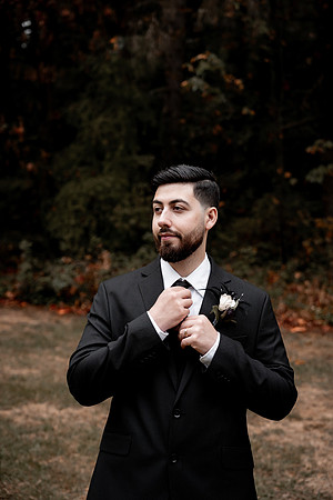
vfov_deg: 44.5
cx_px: 166
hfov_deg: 30.5
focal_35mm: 44
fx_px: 610
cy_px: 250
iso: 400
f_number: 2.8
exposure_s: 1/1600
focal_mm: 44
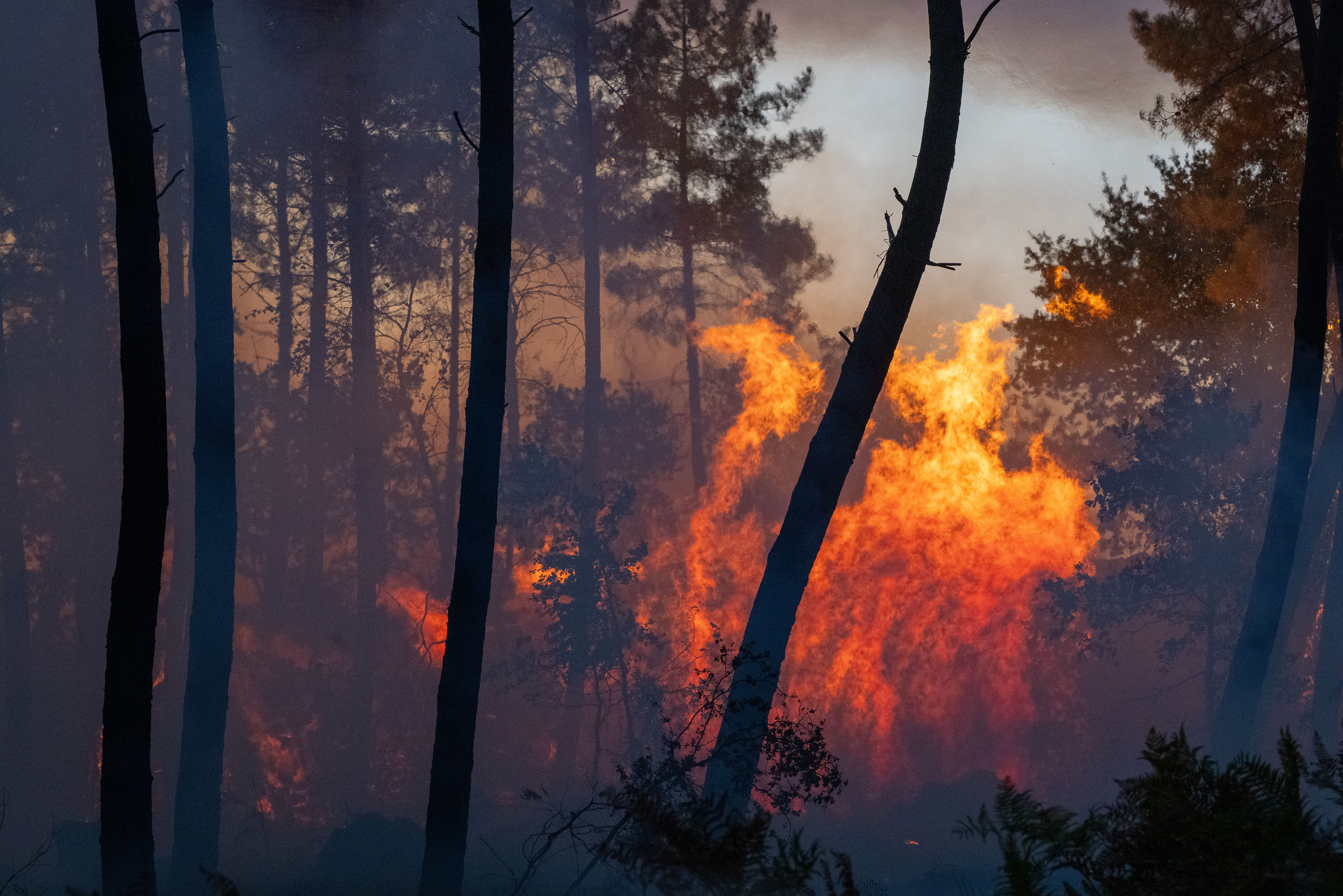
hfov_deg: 15.8
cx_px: 672
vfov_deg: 10.5
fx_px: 4849
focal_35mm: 130
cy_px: 448
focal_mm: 130
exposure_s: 1/320
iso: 2800
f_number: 9
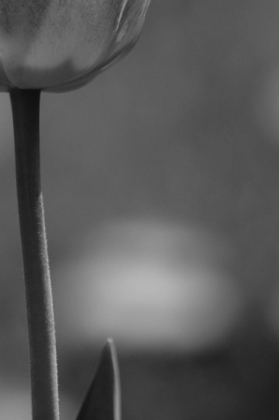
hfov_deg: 1.9
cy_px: 107
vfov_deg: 2.8
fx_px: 8463
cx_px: 31
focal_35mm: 727
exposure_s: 1/350
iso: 200
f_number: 6.7
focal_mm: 210
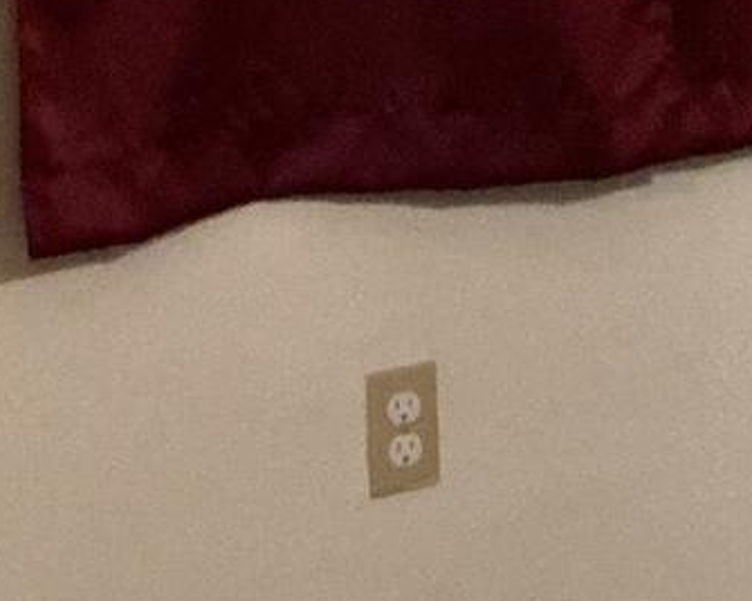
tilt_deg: -7.6
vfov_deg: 8.8
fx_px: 3850
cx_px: 956
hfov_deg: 10.9
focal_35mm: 173
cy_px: -103
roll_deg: +2.2
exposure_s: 1/24
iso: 500
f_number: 1.8
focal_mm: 3
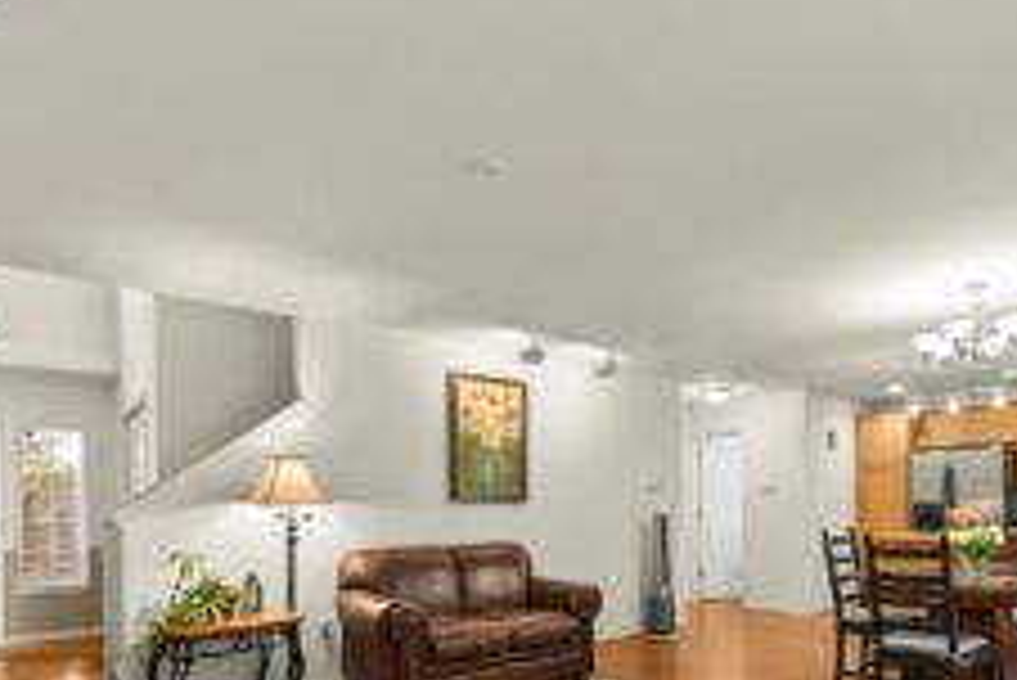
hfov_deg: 75.6
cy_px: 529
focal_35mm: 23
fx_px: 650
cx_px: 585
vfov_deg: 52.2
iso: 1000
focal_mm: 13
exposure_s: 1/3
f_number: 7.1
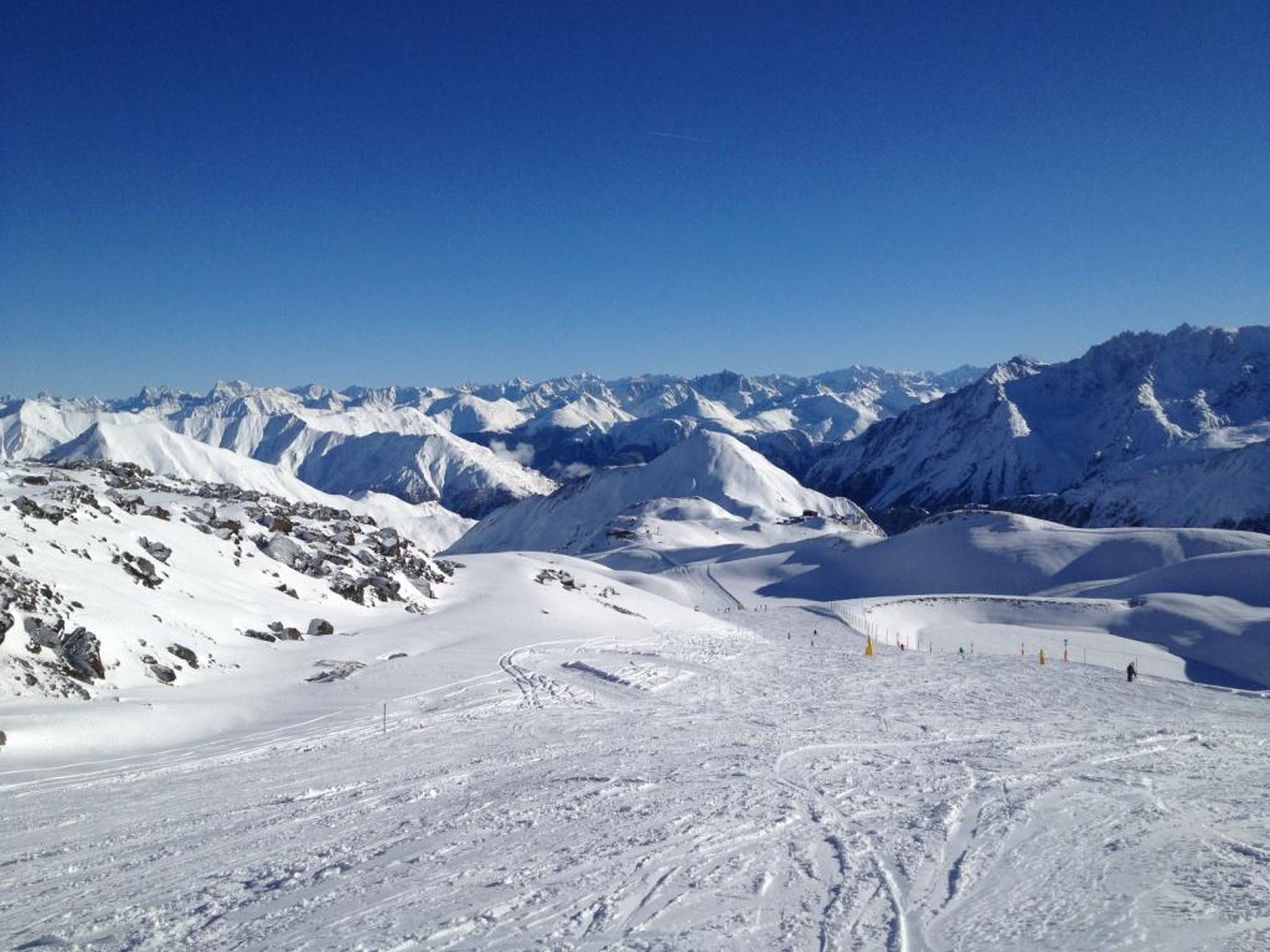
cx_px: 635
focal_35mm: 35
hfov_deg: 52.6
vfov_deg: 40.7
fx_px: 1284
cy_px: 476
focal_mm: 4.28
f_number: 2.4
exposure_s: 1/5525
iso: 64
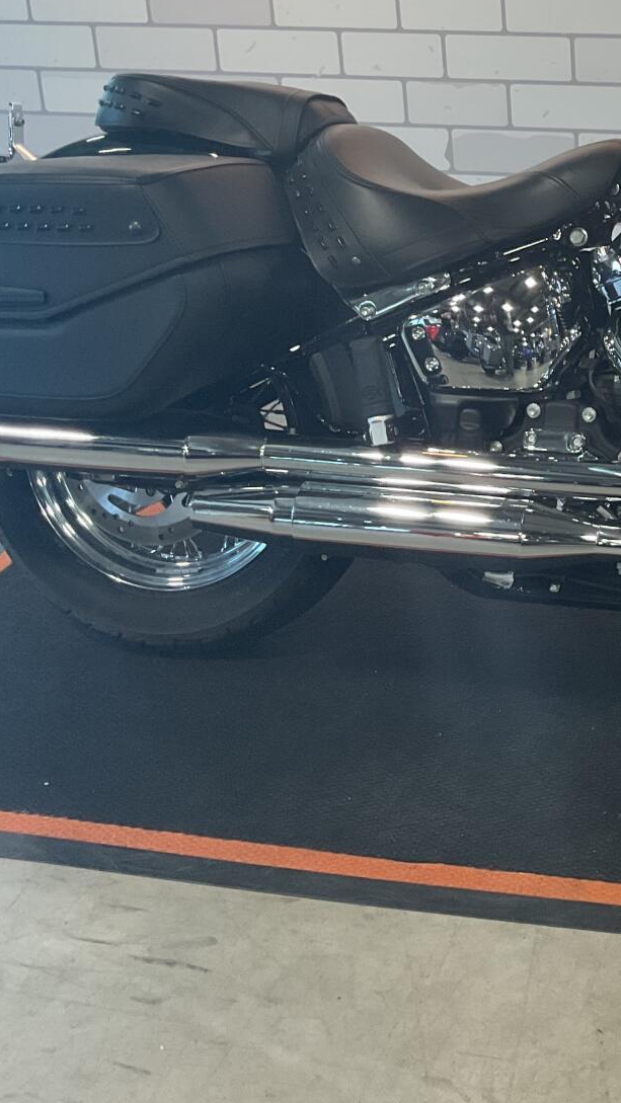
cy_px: 365
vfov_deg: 35.6
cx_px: 751
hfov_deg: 19.5
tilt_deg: -19.7
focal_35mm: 58
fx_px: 1697
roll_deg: +1.4
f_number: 1.8
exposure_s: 1/50
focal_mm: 3
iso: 50
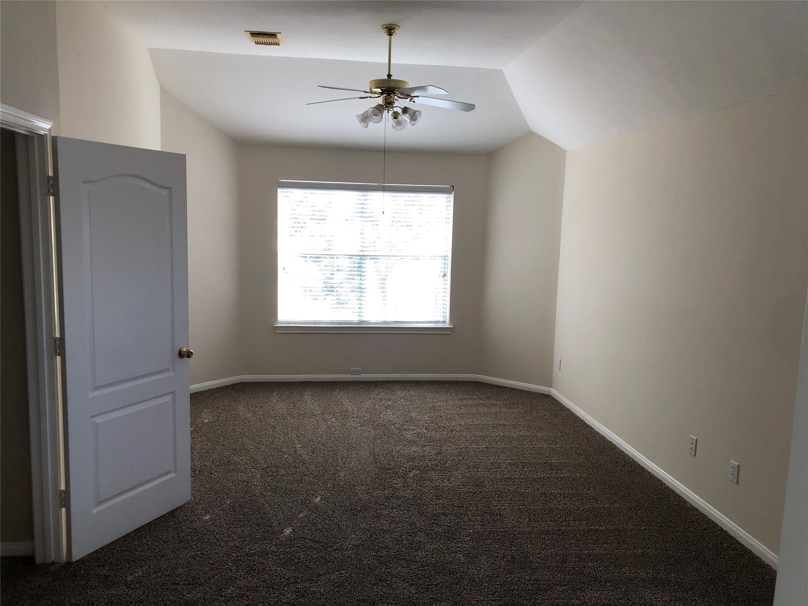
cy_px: 303
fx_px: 654
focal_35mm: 28
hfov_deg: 63.4
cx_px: 404
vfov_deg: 49.7
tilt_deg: -6.5
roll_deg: -1.6
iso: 64
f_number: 1.8
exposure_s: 1/120
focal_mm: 3.99
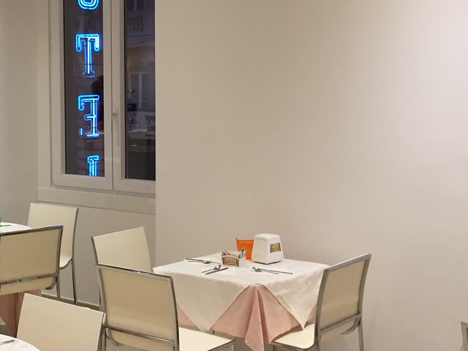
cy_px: 166
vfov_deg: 22.9
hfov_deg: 29.5
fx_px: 865
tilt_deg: -4.8
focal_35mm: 64
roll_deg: +0.0
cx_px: 83
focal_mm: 4.15
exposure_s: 1/33
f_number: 2.2
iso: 64
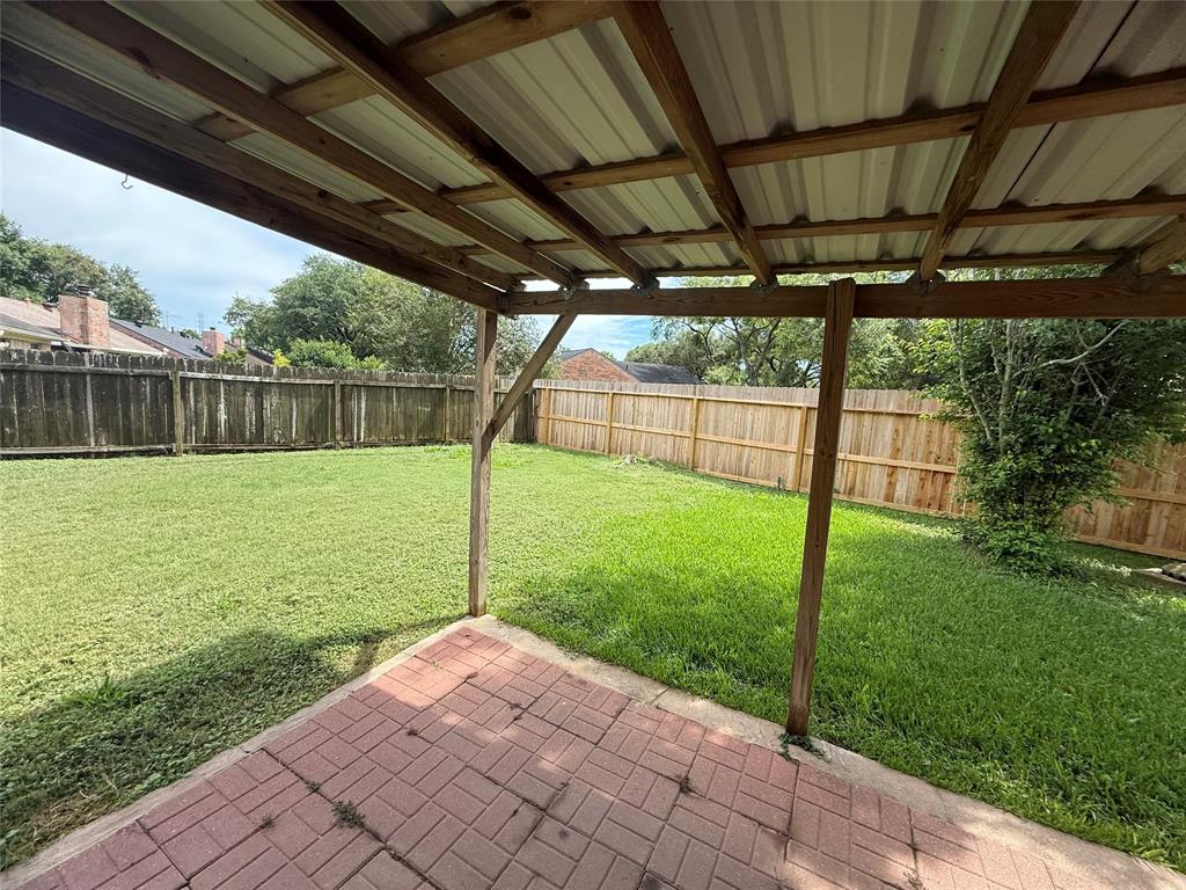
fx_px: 480
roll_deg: -2.6
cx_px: 593
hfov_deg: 102.1
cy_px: 445
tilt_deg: -6.5
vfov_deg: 85.7
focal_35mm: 14
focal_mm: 2.22
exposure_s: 1/841
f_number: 2.2
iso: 64
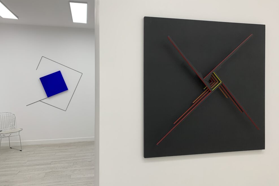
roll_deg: -0.3
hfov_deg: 65.5
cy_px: 89
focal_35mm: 28
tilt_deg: -0.3
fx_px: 217
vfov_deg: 46.4
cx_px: 136
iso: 64
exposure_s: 1/98
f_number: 1.8
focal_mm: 4.25
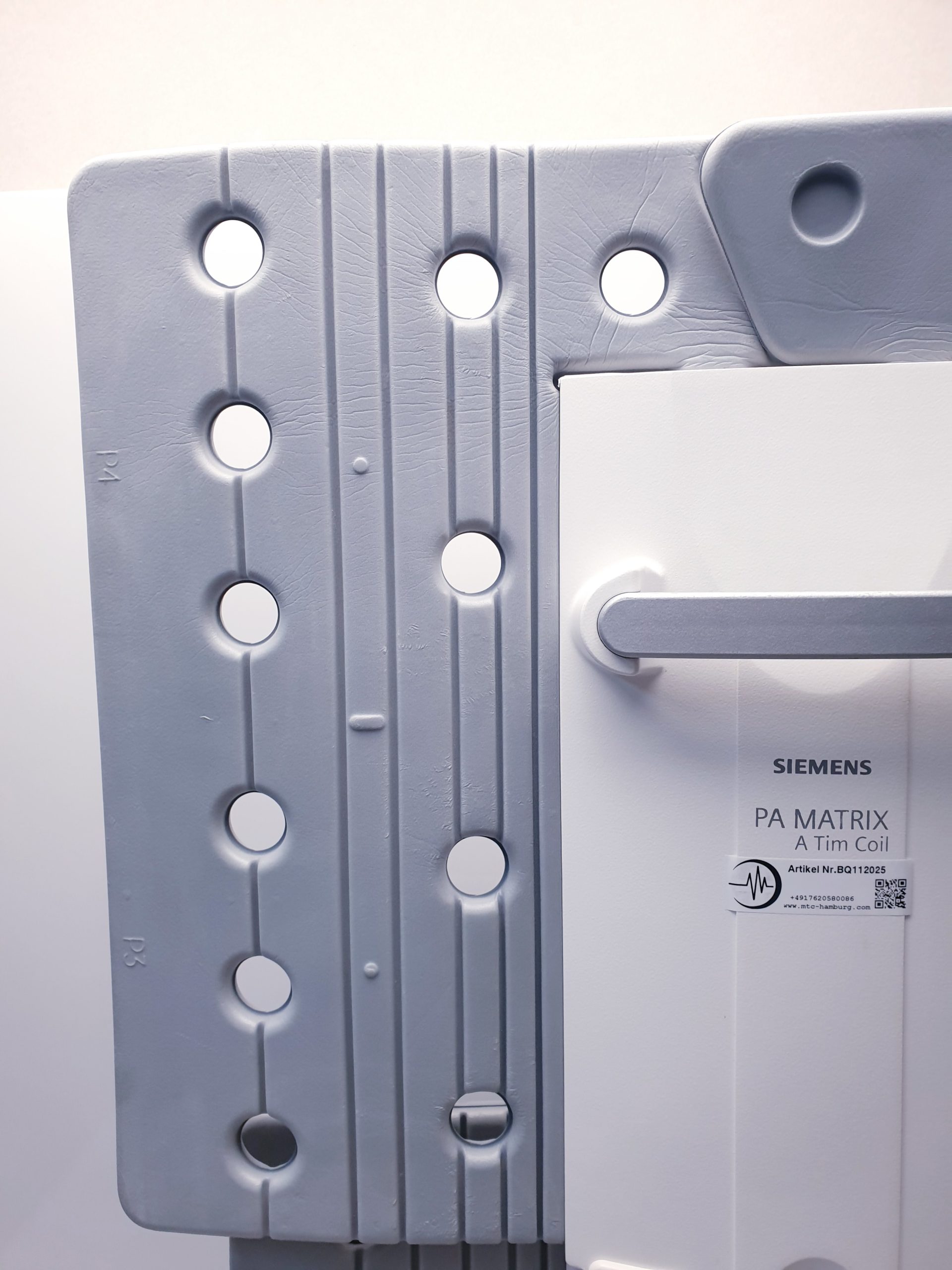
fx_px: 953
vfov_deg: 67.3
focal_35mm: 26
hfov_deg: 53.1
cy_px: 635
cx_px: 476
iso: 80
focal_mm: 4.3
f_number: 2.4
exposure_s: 1/100
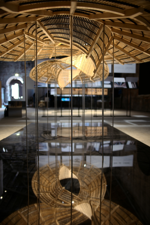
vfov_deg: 81.2
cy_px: 112
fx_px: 131
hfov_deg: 59.5
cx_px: 75
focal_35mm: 21
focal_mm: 21
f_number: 1.4
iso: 160
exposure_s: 1/30
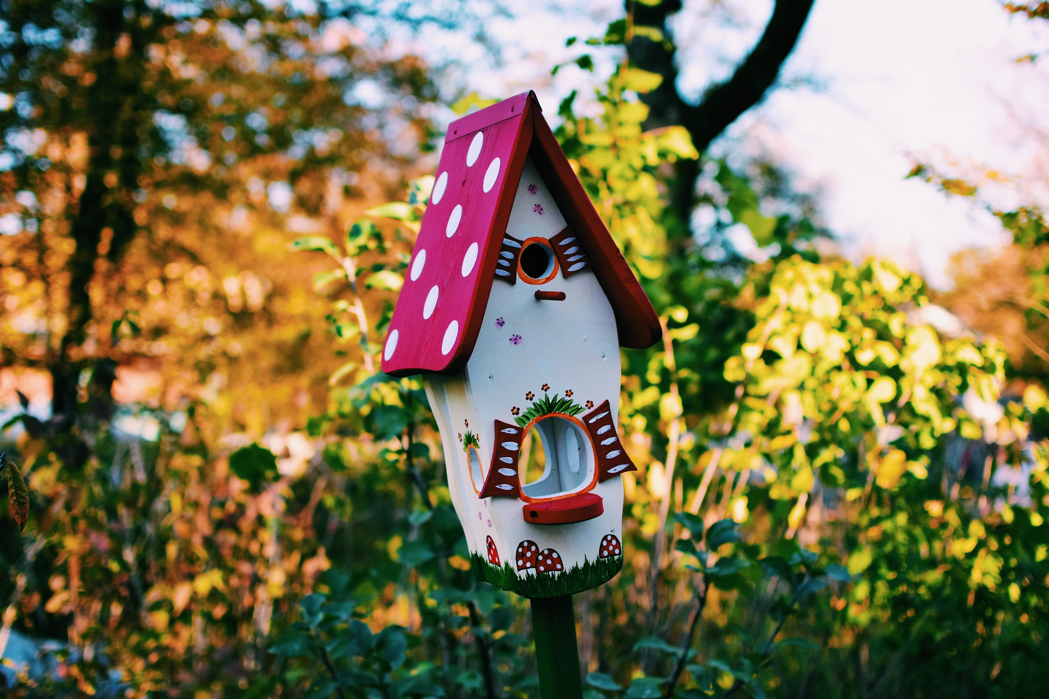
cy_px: 350
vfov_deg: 25.8
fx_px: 1530
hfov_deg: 37.9
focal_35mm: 52
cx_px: 524
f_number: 2.5
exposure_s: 1/1600
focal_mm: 35
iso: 400
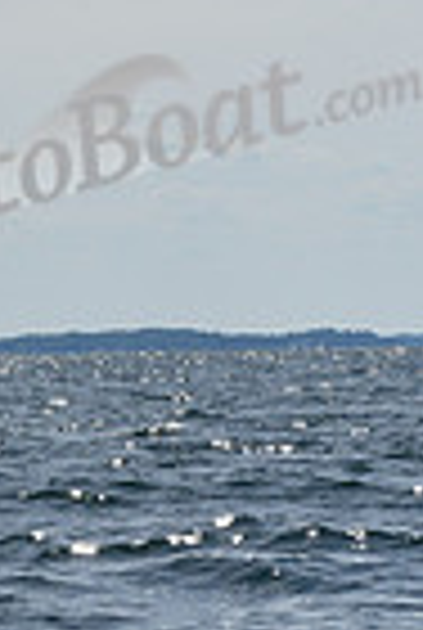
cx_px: -443
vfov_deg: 5.0
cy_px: -477
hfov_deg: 3.4
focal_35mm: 405
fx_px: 7103
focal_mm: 98
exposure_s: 1/1600
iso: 250
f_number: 10
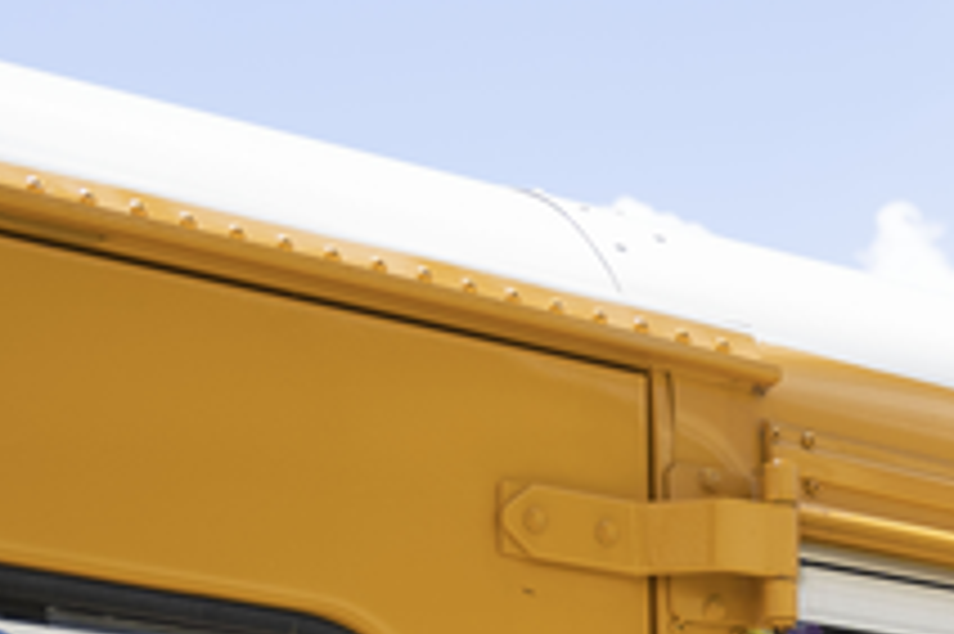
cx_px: 1346
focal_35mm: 141
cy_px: 1446
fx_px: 3728
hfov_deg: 13.9
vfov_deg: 8.9
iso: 100
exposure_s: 1/800
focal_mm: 29.8
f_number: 3.2
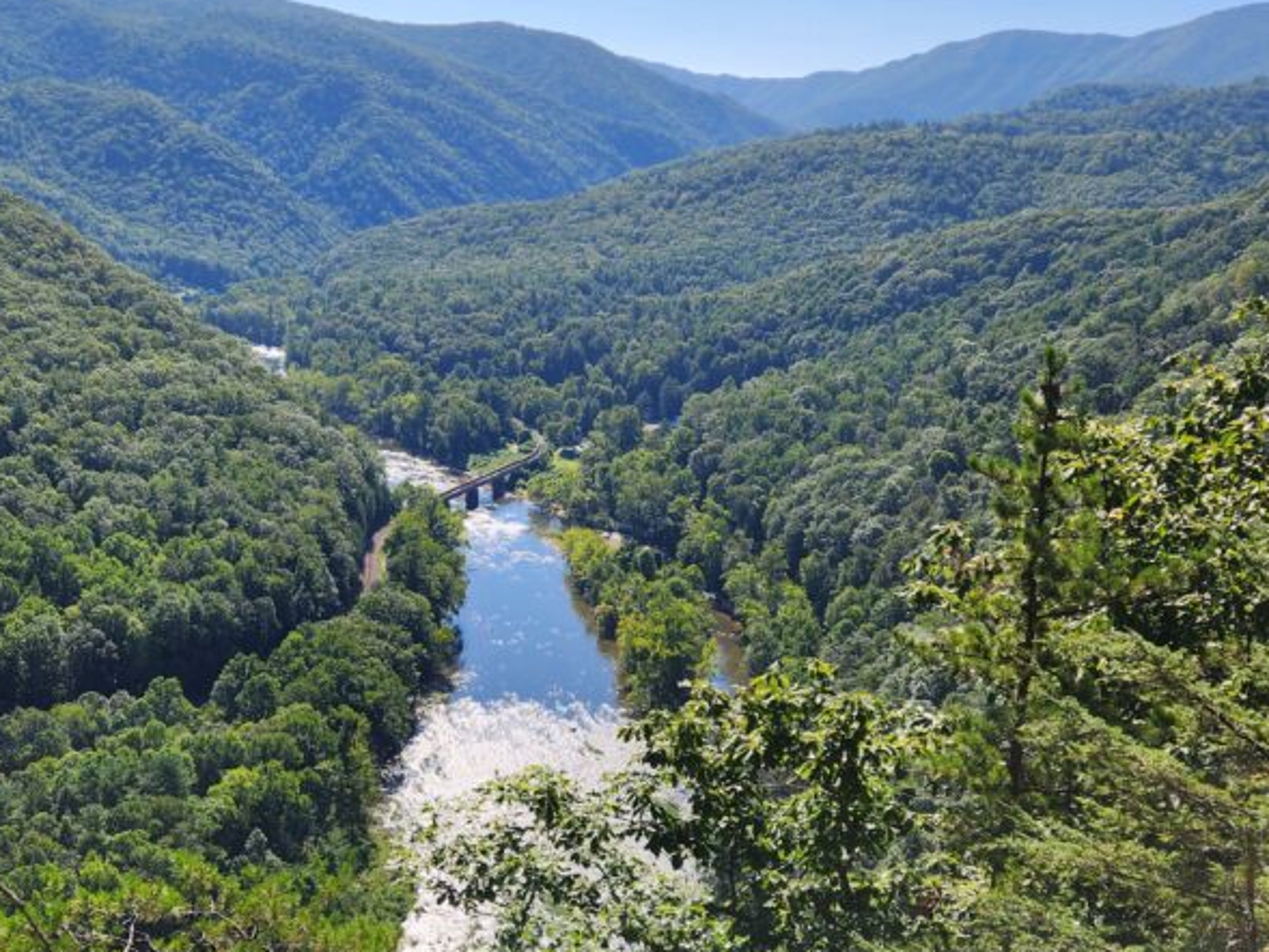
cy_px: 588
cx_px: 528
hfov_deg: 46.6
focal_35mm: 40
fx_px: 1467
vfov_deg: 35.8
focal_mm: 5.4
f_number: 1.8
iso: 20
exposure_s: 1/1538
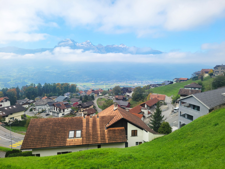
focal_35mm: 26
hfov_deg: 67.3
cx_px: 112
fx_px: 169
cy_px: 84
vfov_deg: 53.1
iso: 40
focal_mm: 5.4
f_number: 1.8
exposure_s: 1/1869
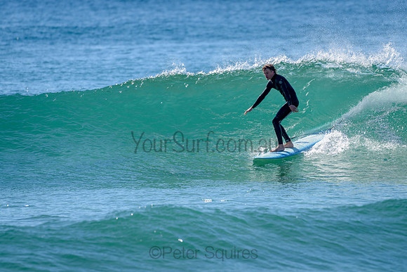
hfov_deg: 3.7
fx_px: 6237
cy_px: 127
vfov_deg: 2.5
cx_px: 225
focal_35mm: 552
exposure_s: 1/2000
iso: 180
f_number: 5.6
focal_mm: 450
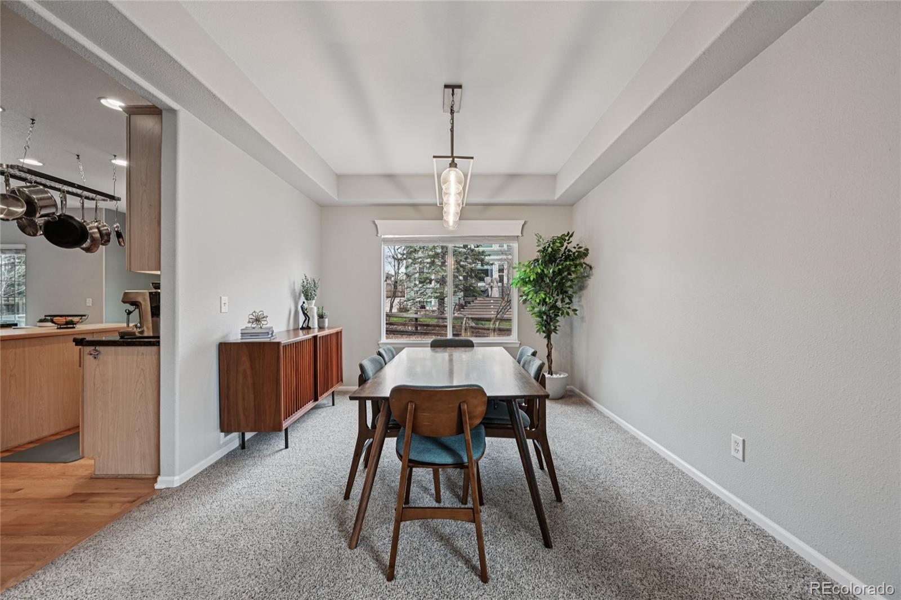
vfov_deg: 81.2
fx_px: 350
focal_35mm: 14
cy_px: 300
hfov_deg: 104.3
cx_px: 450
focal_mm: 14
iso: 100
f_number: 8
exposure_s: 1/15
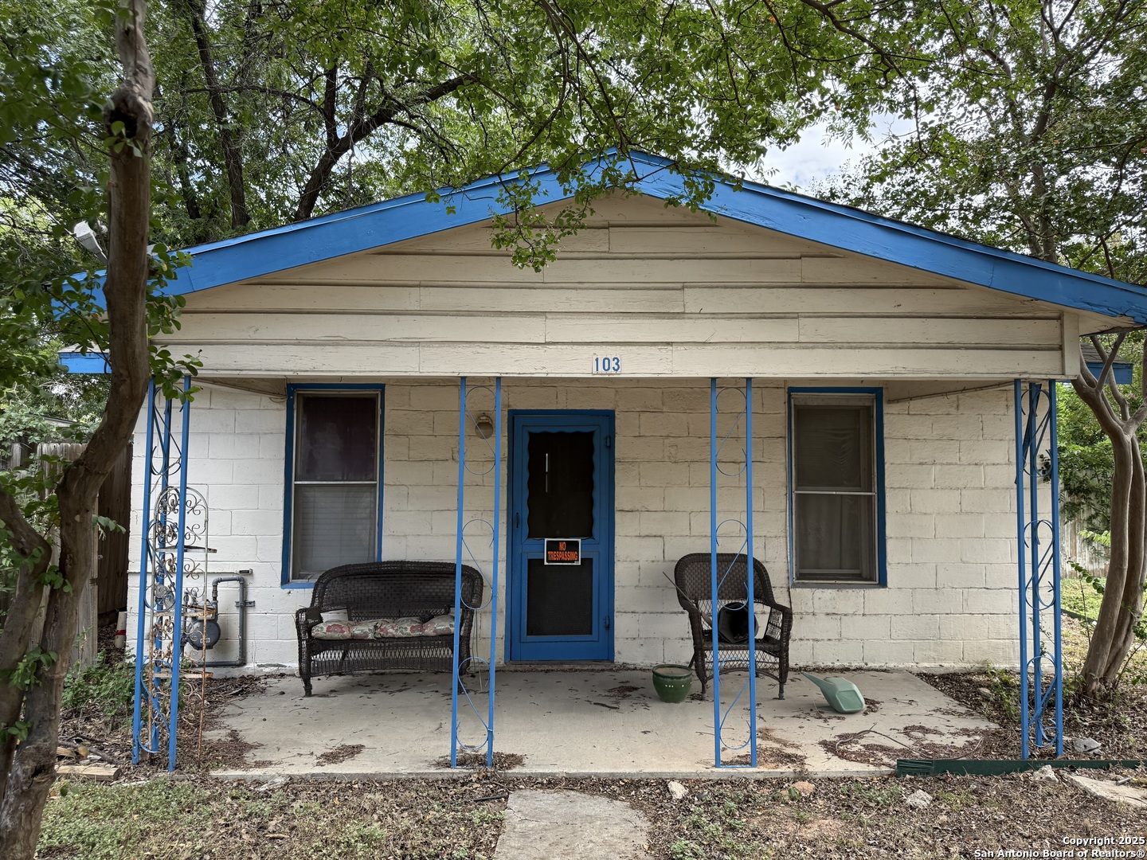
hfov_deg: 71.6
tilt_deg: +3.5
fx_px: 795
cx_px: 574
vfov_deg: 56.8
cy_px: 430
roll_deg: -0.3
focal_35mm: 24
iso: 100
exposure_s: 1/796
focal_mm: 6.76
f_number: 1.78
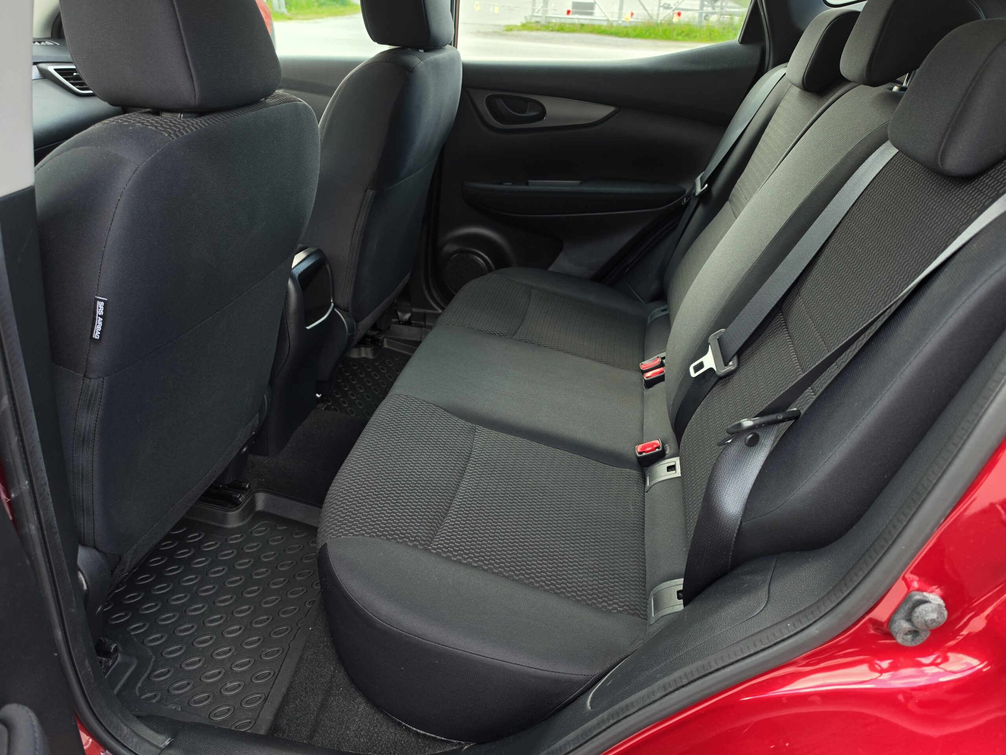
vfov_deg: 58.9
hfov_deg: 73.9
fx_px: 668
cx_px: 503
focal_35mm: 23
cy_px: 378
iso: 32
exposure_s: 1/180
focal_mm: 6.5
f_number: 1.4
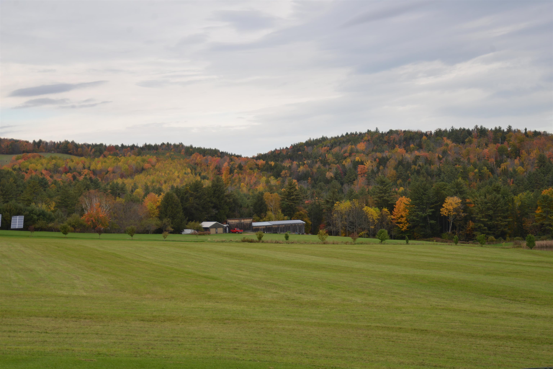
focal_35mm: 65
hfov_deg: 31.0
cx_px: 276
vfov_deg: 20.9
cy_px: 184
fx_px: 999
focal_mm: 65
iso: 100
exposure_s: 1/200
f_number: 5
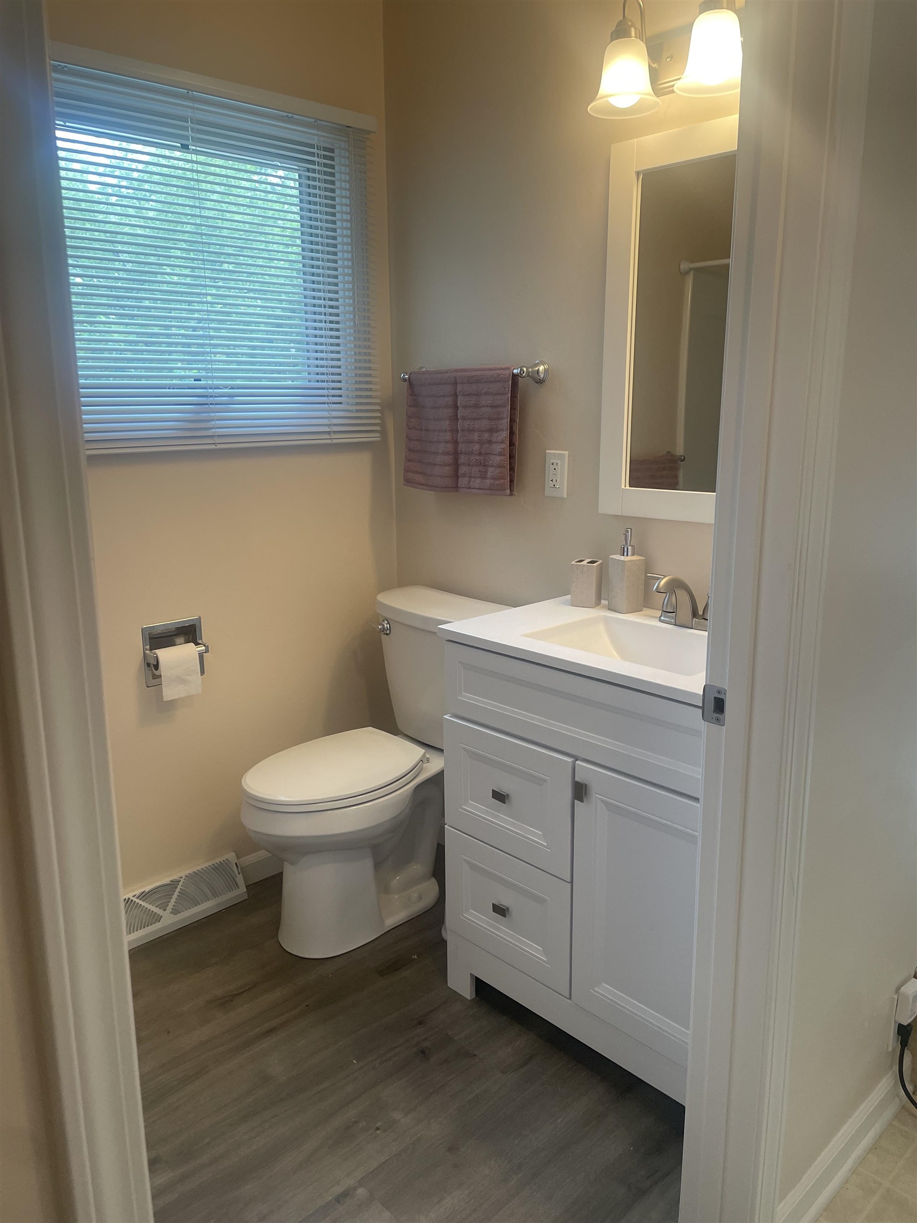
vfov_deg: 67.3
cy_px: 612
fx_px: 918
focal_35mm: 26
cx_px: 458
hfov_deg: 53.1
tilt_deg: -12.2
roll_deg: +0.4
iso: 100
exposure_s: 1/120
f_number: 1.6
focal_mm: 4.2
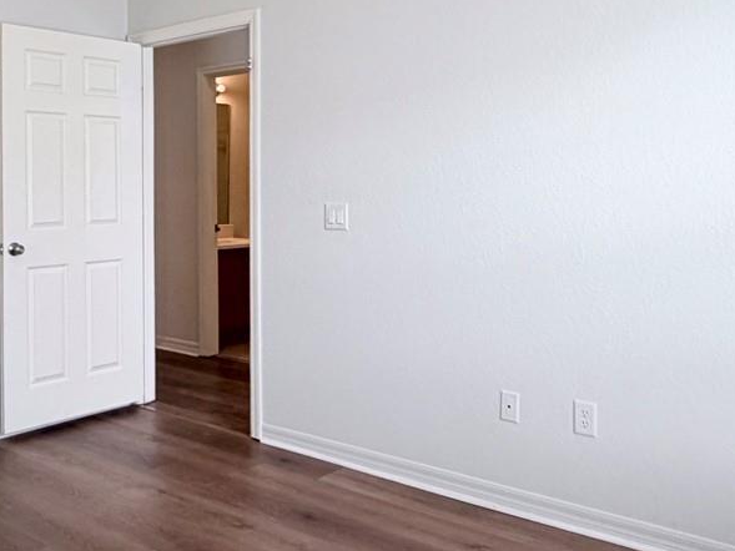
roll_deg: +0.4
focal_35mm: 38
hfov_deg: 48.0
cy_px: 184
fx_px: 807
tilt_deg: -0.9
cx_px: 233
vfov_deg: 37.3
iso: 200
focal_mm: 2.22
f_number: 2.2
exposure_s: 1/121
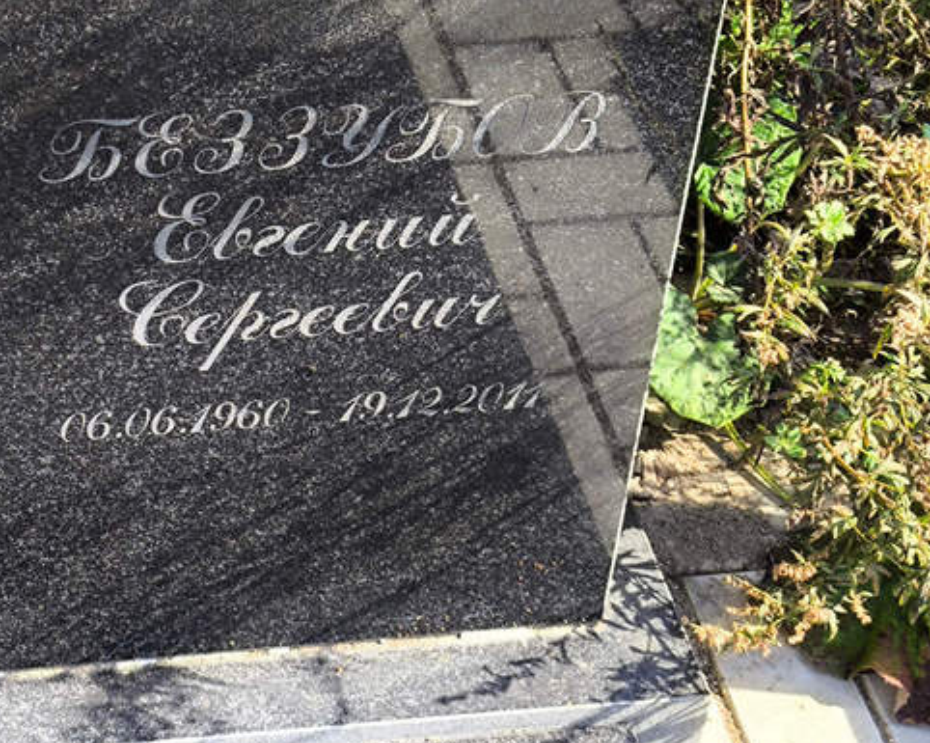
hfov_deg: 23.3
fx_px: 2228
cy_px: 191
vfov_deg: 18.8
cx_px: 223
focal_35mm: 81
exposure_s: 1/353
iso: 50
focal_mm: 4.71
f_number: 1.7
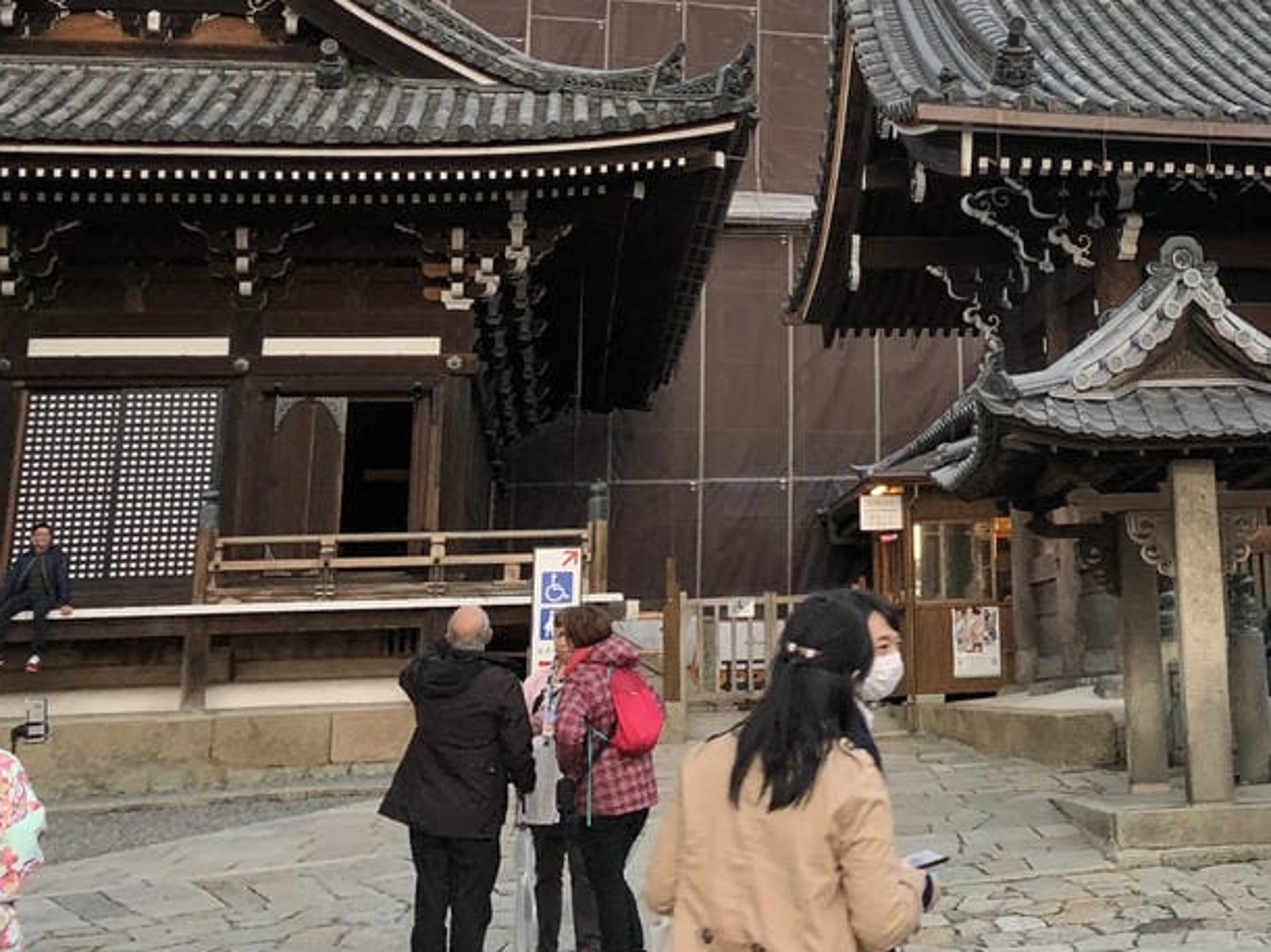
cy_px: 67
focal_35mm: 57
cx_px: 1057
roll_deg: +1.9
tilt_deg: +16.3
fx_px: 2092
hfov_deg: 32.6
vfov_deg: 24.8
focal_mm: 3.99
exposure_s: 1/30
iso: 25
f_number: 1.8
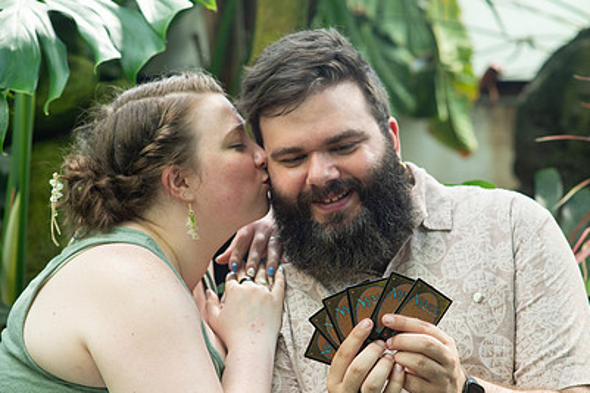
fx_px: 2015
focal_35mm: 123
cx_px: 327
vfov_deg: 11.1
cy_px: 257
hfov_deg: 16.7
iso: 1000
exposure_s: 1/160
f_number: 3.5
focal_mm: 85
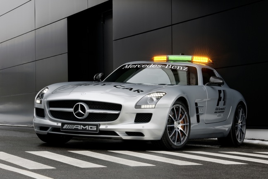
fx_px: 819
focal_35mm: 110
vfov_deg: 12.5
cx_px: 134
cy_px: 90
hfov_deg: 18.6
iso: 100
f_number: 20
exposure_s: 1/6
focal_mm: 110
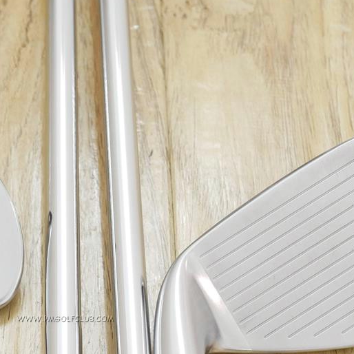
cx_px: 65
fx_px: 1273
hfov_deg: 15.7
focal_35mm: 110
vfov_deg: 15.8
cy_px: 256
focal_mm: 25
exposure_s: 1/50
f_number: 4.5
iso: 1600
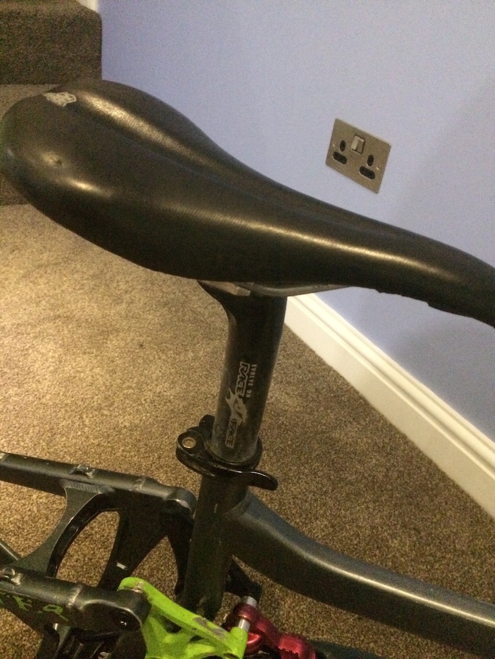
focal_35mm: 29
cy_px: 330
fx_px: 553
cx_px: 248
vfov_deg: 61.7
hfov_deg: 48.2
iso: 1000
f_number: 2.2
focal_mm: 4.15
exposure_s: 1/17
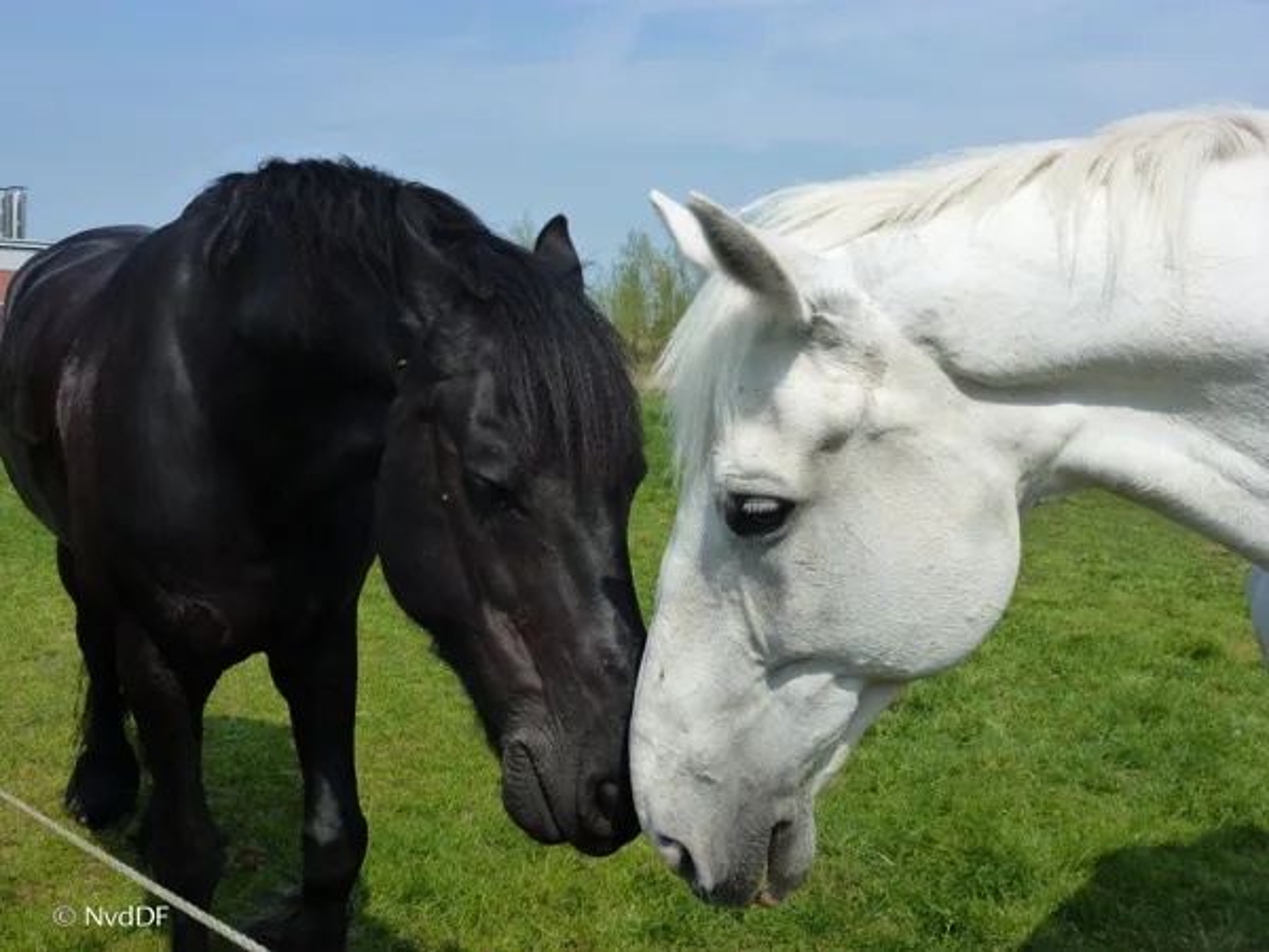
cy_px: 476
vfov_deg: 39.7
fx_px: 1320
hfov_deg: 51.4
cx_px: 634
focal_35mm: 36
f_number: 4
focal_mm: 6.4
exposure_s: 1/1000
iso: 160
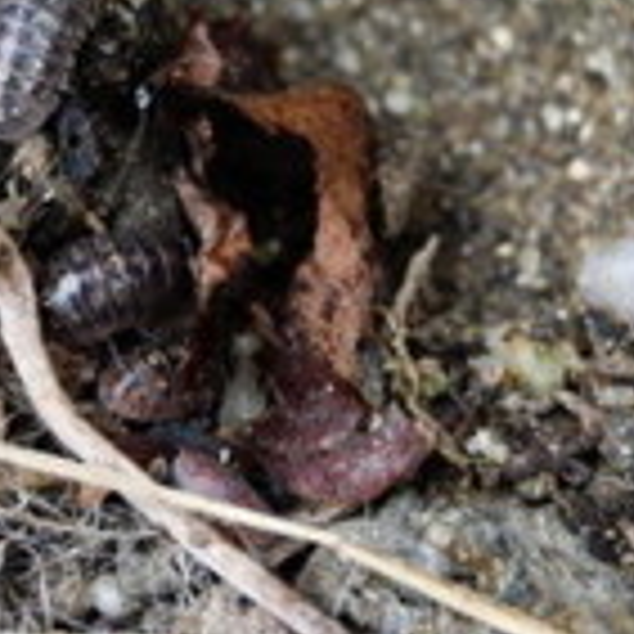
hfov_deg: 7.8
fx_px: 4628
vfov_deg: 7.8
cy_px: 281
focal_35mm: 223
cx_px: 184
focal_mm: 55
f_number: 5.6
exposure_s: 1/80
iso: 400
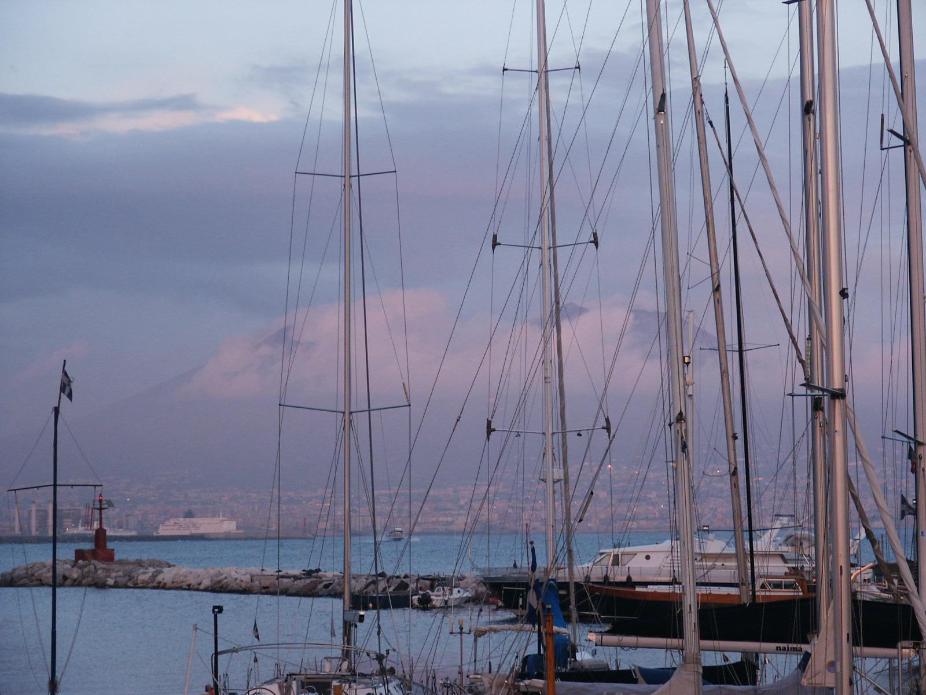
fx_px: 2969
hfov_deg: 17.7
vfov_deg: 13.3
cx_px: 463
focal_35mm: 111
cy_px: 348
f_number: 3.6
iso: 100
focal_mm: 22.61
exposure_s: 1/90
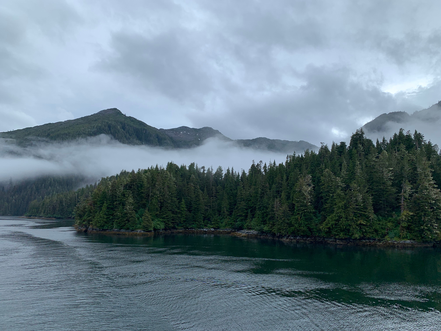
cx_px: 220
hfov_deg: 67.3
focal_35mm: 26
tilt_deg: +8.5
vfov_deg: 53.1
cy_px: 166
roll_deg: -0.8
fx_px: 331
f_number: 1.8
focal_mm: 4.25
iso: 25
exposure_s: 1/936
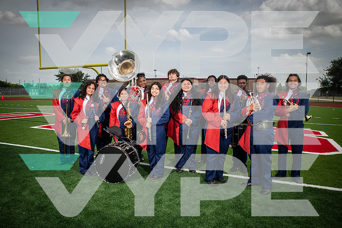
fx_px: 247
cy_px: 114
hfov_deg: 69.4
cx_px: 171
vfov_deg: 49.6
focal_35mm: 26
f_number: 7.1
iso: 200
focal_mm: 26
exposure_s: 1/400
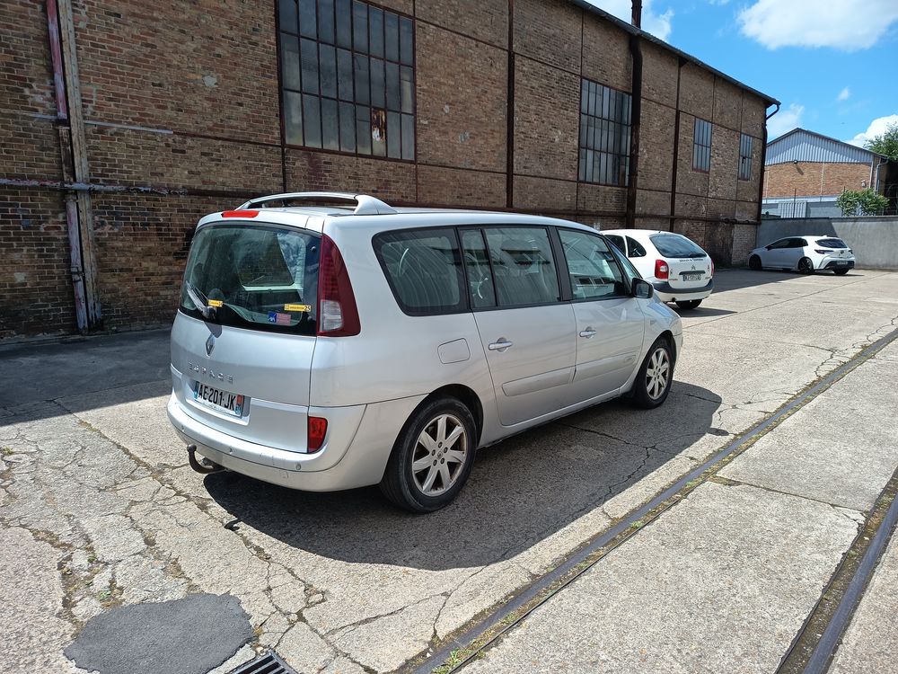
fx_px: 623
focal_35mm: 24
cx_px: 449
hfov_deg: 71.6
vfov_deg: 56.8
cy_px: 337
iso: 50
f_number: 1.7
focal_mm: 5.24
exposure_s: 1/359
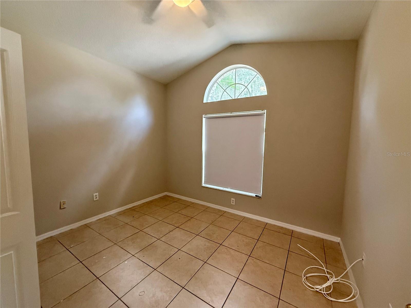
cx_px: 206
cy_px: 154
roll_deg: -0.5
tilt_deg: -4.0
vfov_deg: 85.7
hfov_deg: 102.1
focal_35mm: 14
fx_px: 166
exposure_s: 1/120
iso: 640
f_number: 2.2
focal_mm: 2.22
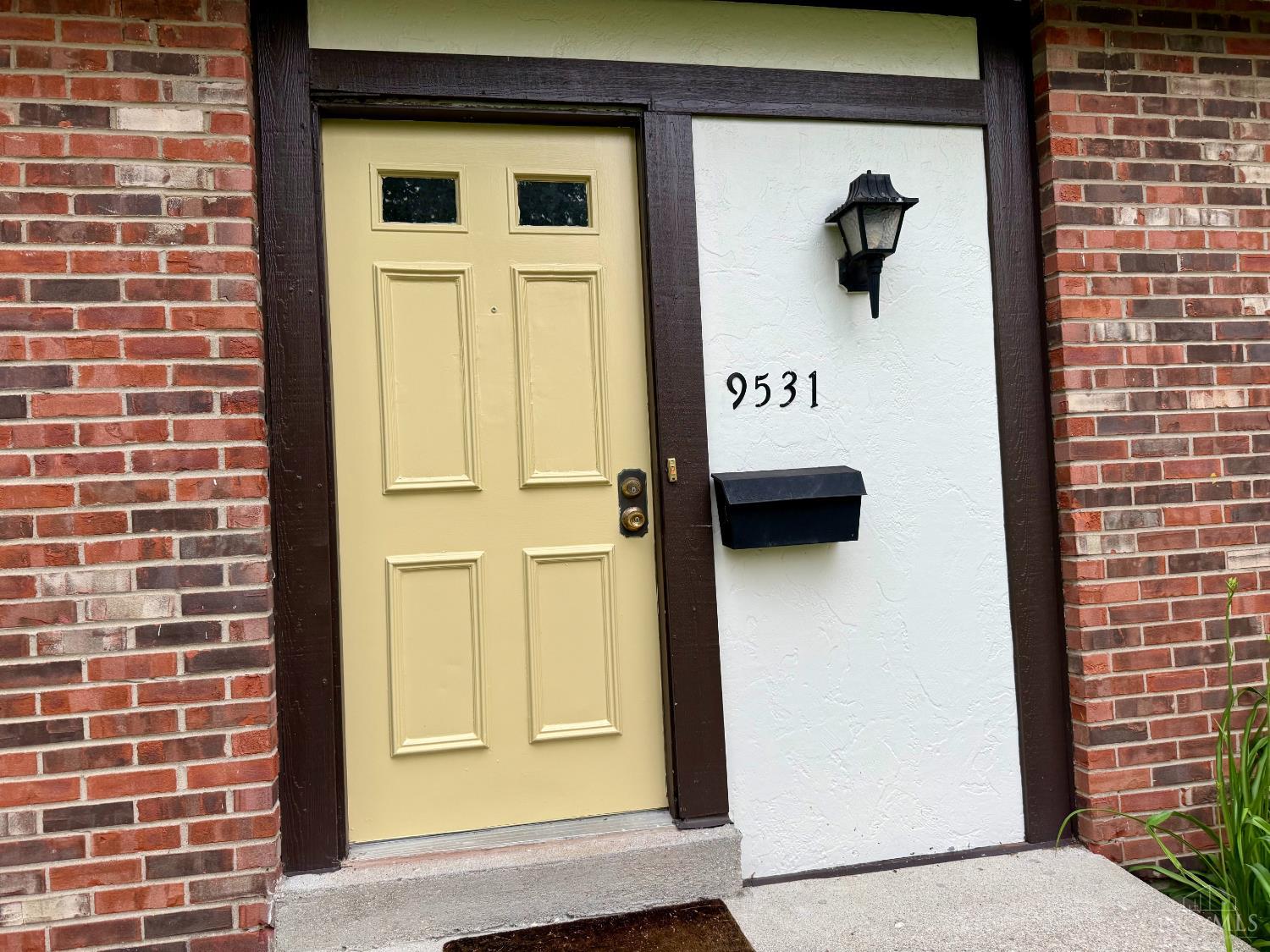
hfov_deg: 71.6
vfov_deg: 56.8
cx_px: 635
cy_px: 476
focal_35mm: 24
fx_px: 881
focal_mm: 6.76
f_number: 1.78
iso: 125
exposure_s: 1/121
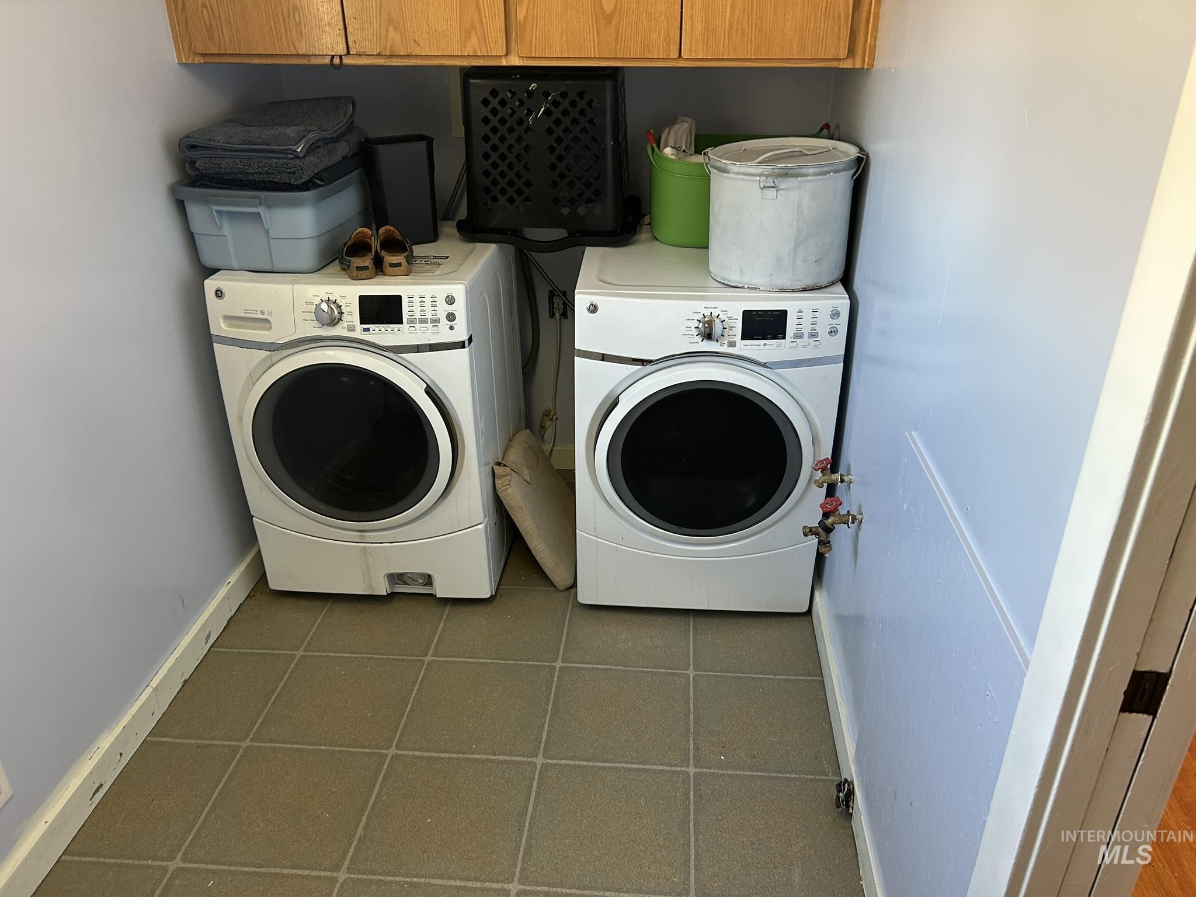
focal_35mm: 26
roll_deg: -0.2
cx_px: 598
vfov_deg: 53.1
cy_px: 448
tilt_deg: -27.2
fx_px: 898
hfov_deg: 67.3
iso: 125
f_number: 1.5
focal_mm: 5.7
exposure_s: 1/120
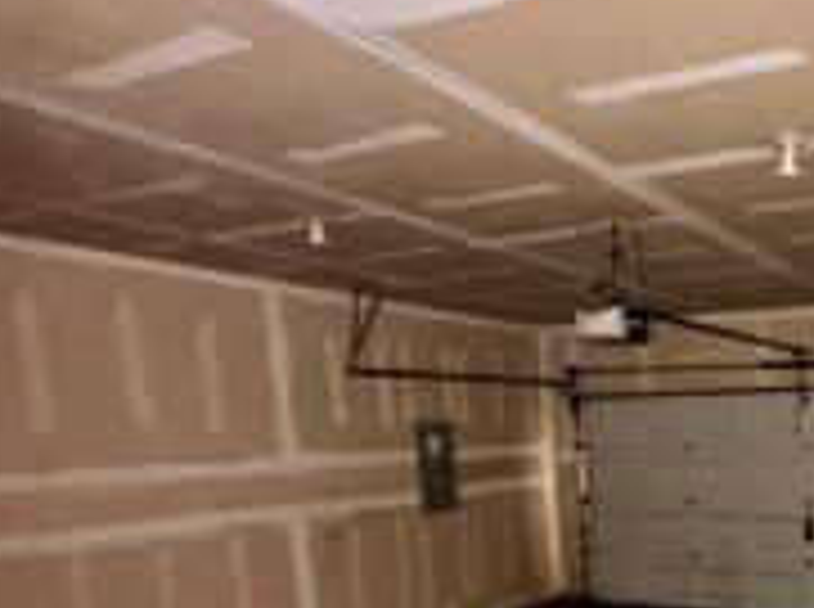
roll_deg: +0.6
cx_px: 792
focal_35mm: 31
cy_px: 531
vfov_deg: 42.1
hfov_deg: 49.2
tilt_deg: -8.1
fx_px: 728
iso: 1250
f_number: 2.2
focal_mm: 2.22
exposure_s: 1/16
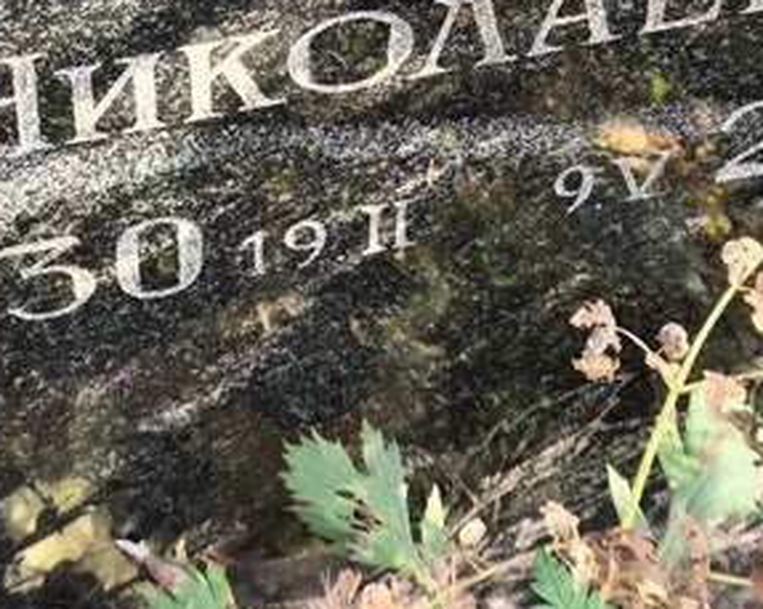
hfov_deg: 14.2
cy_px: -66
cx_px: 429
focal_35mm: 136
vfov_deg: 11.2
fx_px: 3068
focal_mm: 4.71
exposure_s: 1/100
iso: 50
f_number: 1.7
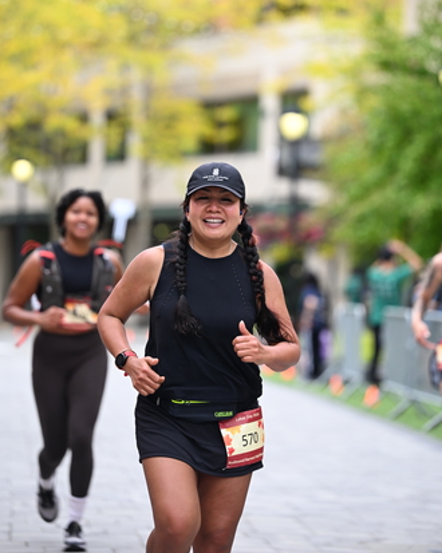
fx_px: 2864
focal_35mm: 175
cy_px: 210
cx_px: 231
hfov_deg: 8.8
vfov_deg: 11.0
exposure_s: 1/1600
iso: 640
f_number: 2.8
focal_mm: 140
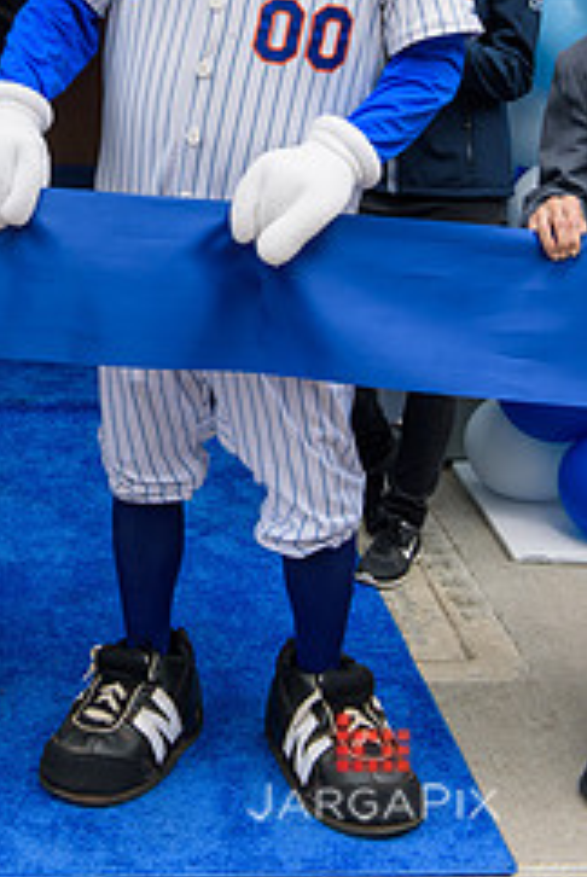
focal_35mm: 78
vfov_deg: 25.2
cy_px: 83
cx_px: 47
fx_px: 1902
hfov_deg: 17.3
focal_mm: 42
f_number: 5
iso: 200
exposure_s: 1/250
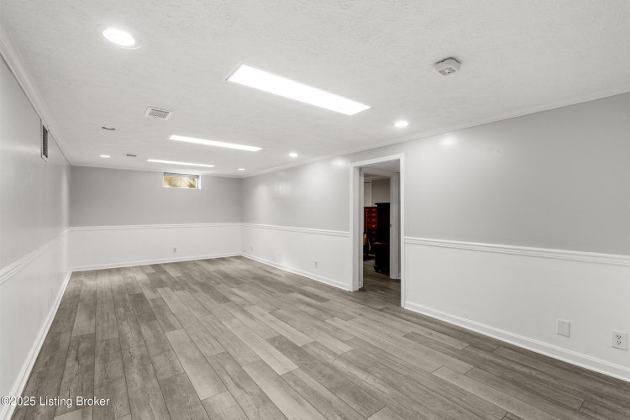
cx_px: 315
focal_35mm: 16
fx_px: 280
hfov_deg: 96.7
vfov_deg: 73.7
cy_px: 210
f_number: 11
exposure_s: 1/1.25
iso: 400
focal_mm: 16
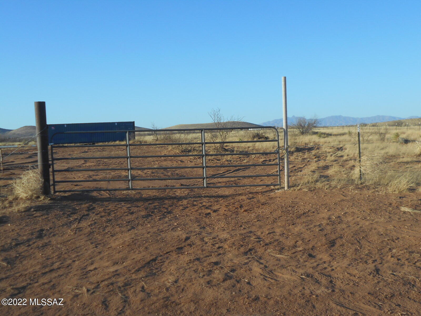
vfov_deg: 33.6
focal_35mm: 43
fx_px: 523
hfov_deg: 43.9
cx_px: 210
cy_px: 158
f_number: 4.2
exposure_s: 1/640
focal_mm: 7.7
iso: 80
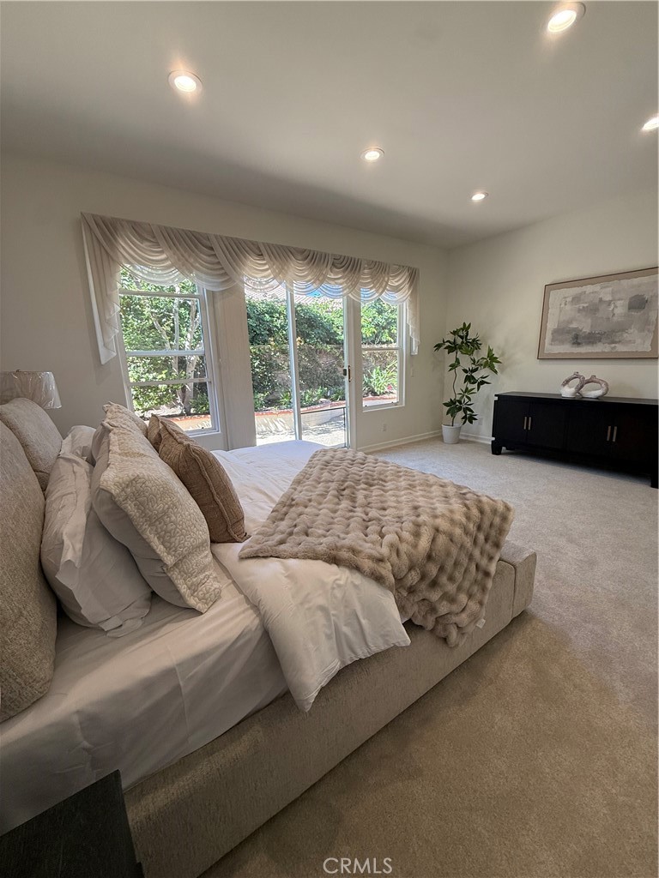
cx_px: 330
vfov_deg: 102.1
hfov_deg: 85.7
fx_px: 355
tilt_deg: -9.9
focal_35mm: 14
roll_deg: +3.0
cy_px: 439
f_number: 2.2
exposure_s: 1/120
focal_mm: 2.22
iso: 80
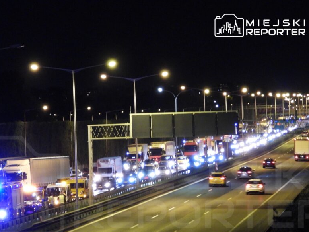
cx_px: 142
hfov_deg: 10.4
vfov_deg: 7.8
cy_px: 142
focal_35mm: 191
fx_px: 1705
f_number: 4
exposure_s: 1/8
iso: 800
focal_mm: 26.1
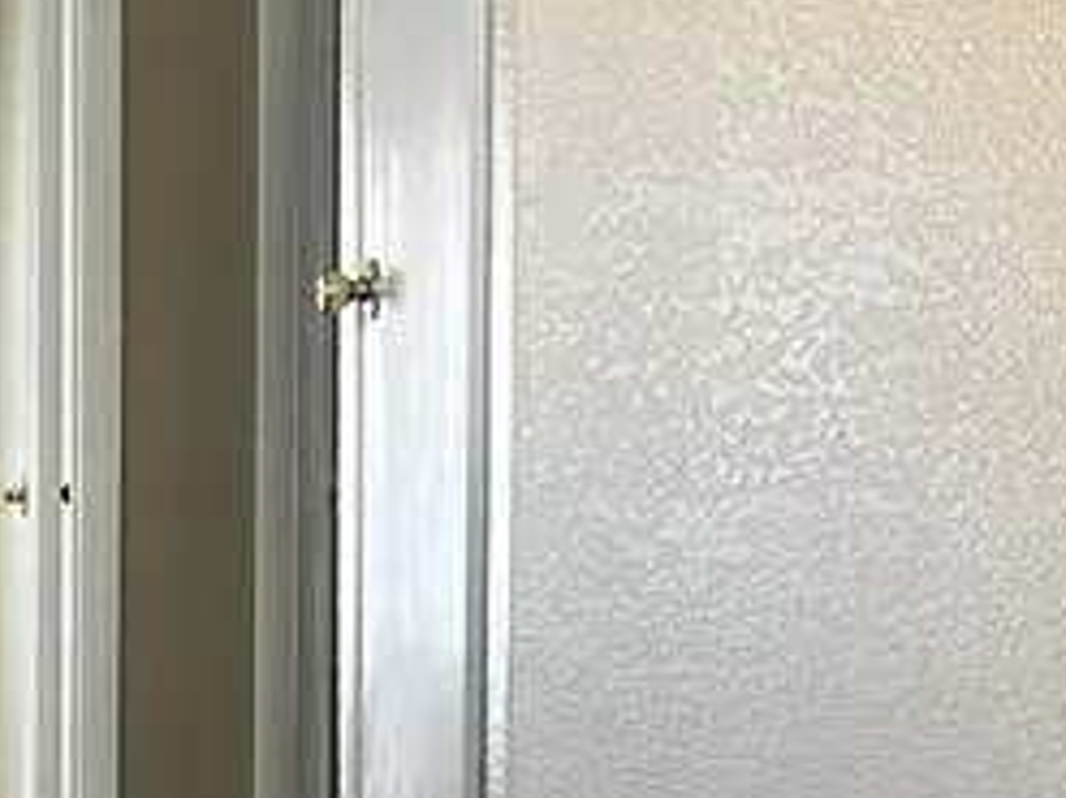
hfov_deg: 16.2
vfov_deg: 13.1
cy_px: 1139
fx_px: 3324
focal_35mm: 108
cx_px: -665
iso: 125
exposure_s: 1/60
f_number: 1.5
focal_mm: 5.7
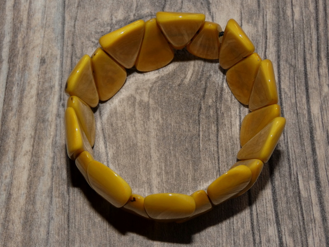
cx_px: 164
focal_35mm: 48
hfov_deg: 39.7
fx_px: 456
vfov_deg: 30.3
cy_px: 124
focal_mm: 8.6
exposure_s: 1/125
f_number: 3.8
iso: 80
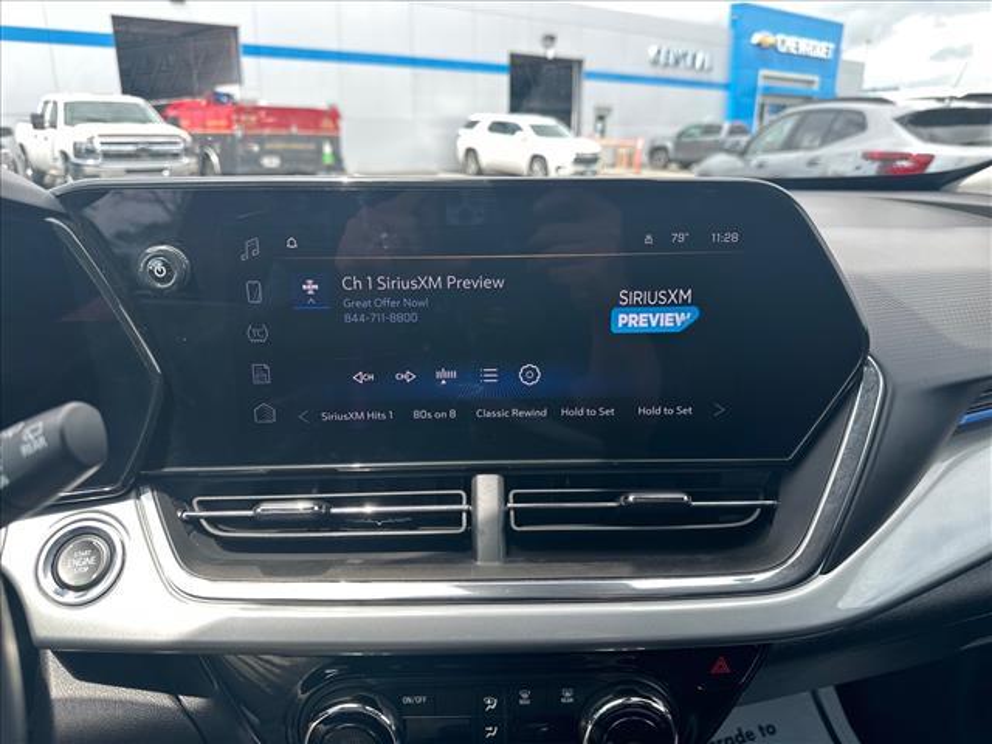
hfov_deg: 71.6
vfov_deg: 56.8
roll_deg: -0.6
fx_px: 688
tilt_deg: -17.9
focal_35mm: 24
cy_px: 372
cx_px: 496
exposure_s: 1/303
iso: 80
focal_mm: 6.86
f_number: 1.78
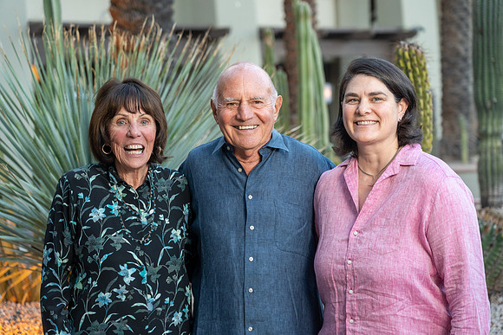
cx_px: 252
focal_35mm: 86
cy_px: 168
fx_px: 1202
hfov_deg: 23.6
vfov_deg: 15.9
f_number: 4
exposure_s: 1/160
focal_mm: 86
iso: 800
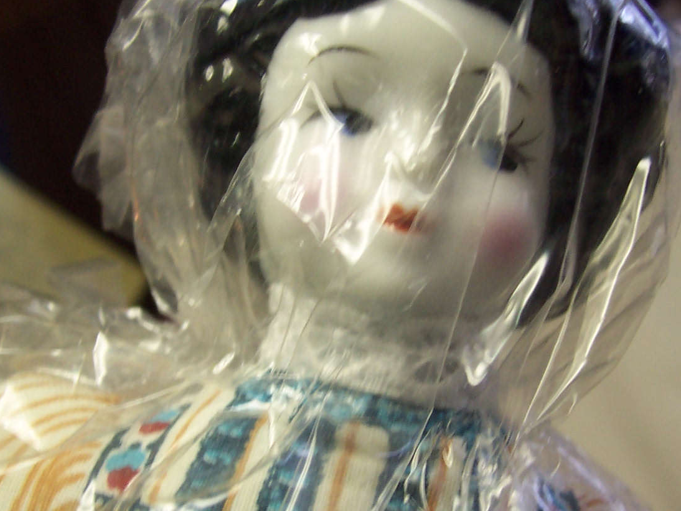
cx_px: 350
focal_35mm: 56
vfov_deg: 26.0
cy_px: 315
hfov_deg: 34.3
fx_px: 1102
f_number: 2.8
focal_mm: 5.6
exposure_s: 1/60
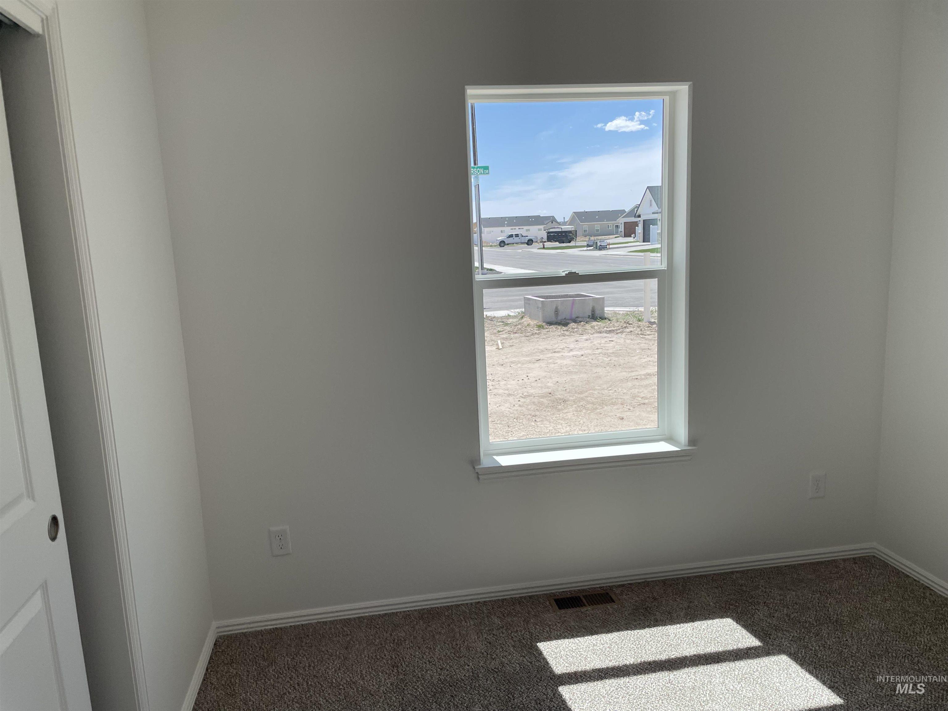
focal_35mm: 26
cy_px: 356
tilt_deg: -8.0
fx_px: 712
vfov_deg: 53.1
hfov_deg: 67.3
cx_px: 474
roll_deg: +3.1
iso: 32
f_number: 1.6
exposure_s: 1/1182
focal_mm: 4.2
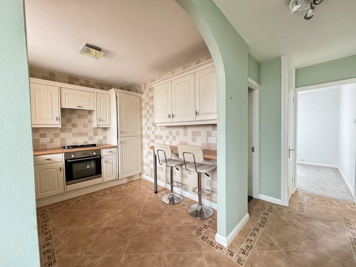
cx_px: 178
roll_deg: +0.9
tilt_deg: -3.4
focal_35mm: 14
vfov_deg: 85.7
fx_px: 144
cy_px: 134
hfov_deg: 102.1
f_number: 2.2
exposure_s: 1/94
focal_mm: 2.22
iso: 320
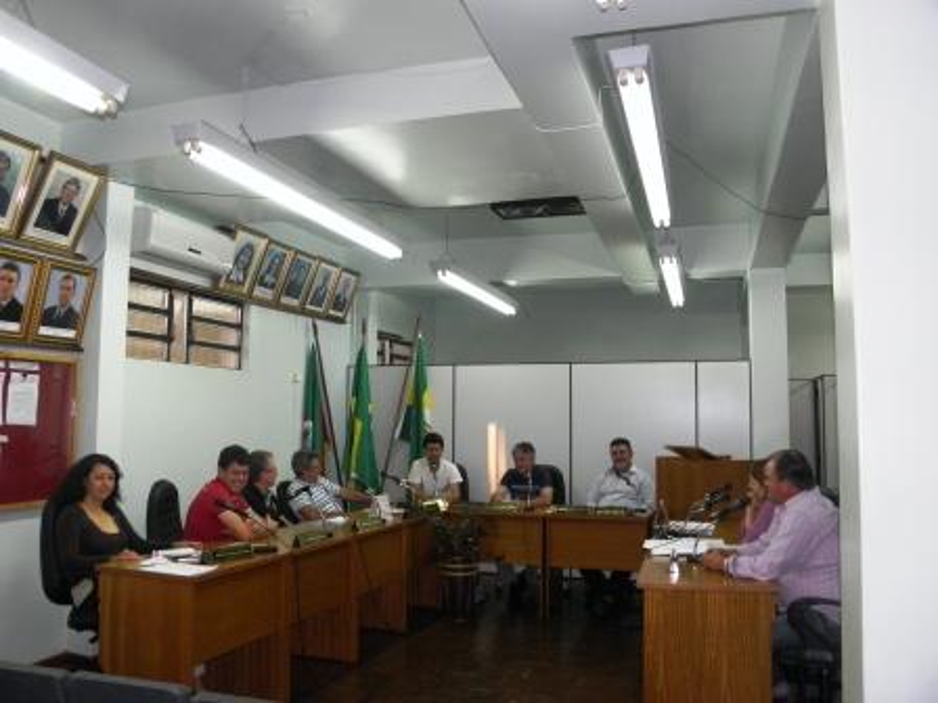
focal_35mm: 28
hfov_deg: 63.4
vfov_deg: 49.7
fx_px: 759
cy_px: 352
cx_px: 469
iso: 160
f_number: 3.5
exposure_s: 1/30
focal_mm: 5
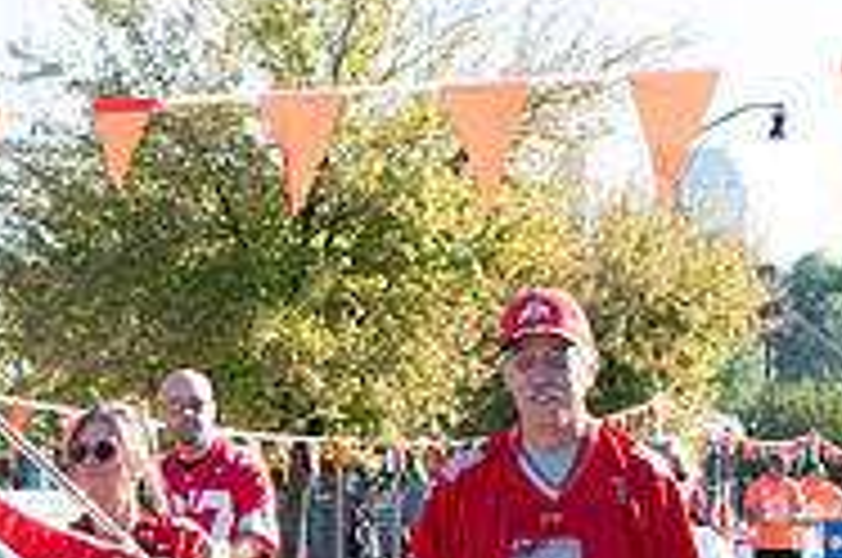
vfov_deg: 14.9
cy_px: 672
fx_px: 2055
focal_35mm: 88
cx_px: 104
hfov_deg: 22.7
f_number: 11
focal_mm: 24
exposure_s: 1/200
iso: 500
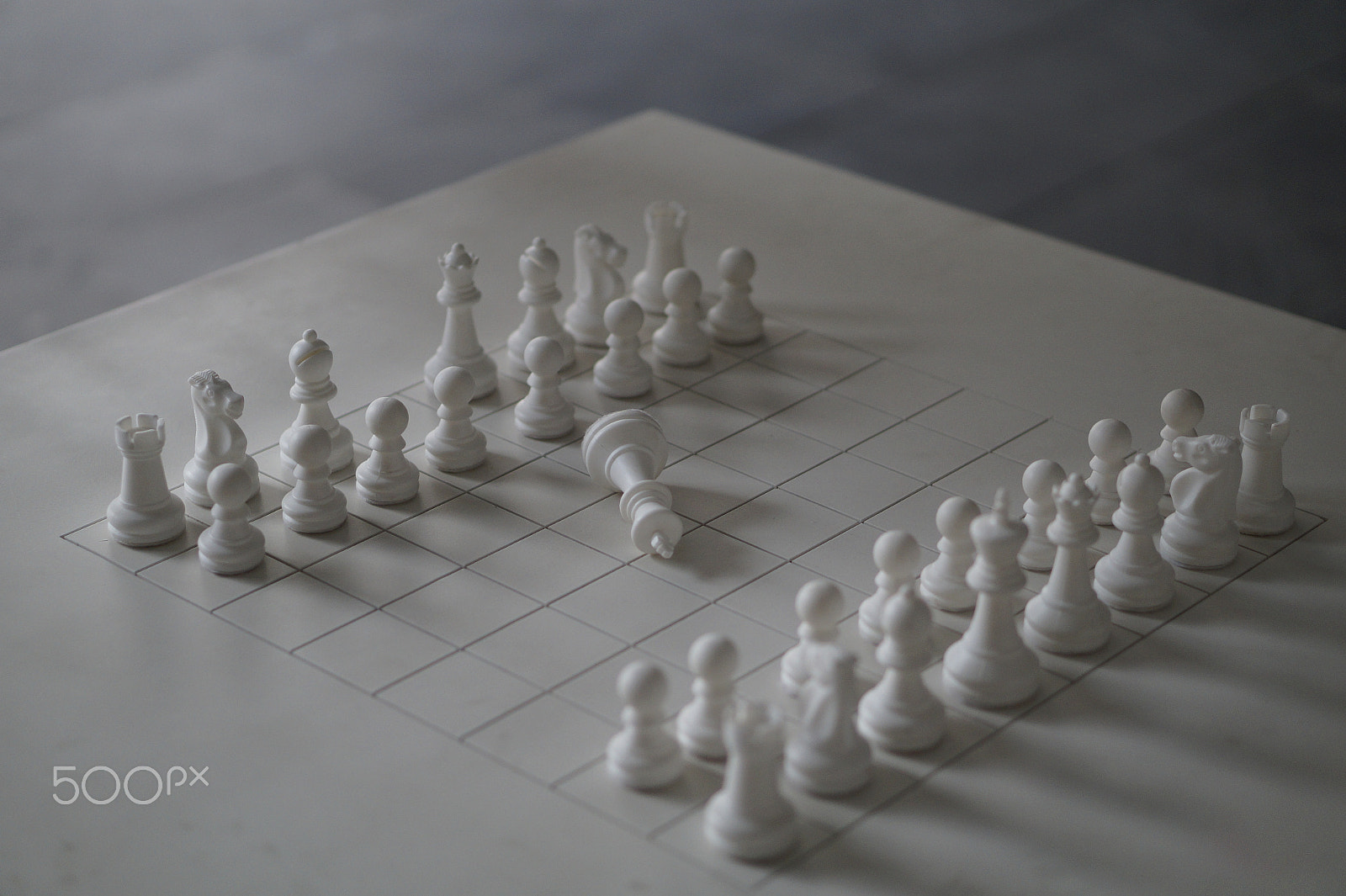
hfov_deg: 27.0
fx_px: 2803
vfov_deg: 18.2
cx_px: 673
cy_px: 448
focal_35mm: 75
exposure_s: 1/640
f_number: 1.8
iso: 400
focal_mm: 50
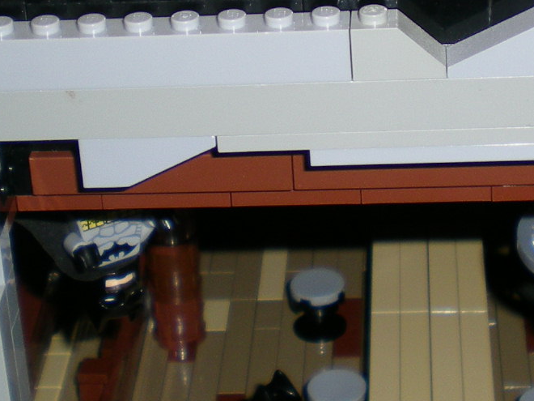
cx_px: 352
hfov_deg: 16.7
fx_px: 1820
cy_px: 12
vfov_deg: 12.4
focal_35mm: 118
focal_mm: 6.3
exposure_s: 1/60
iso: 50
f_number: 3.1
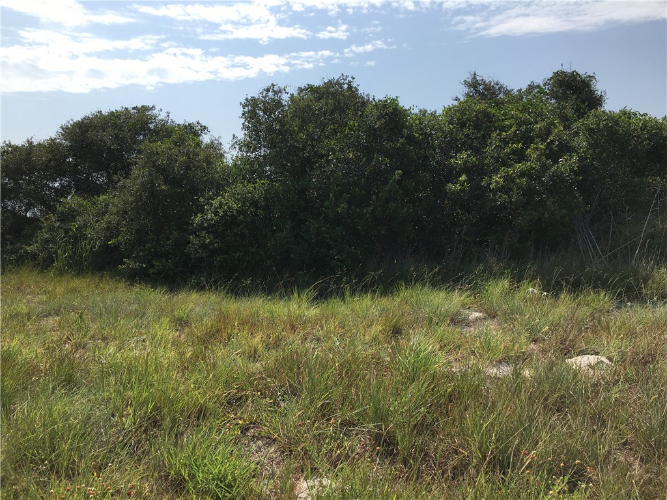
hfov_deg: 61.7
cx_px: 334
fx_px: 559
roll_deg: -0.6
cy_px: 250
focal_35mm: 29
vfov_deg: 48.2
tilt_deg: -2.1
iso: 25
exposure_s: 1/2198
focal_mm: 4.15
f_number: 2.2
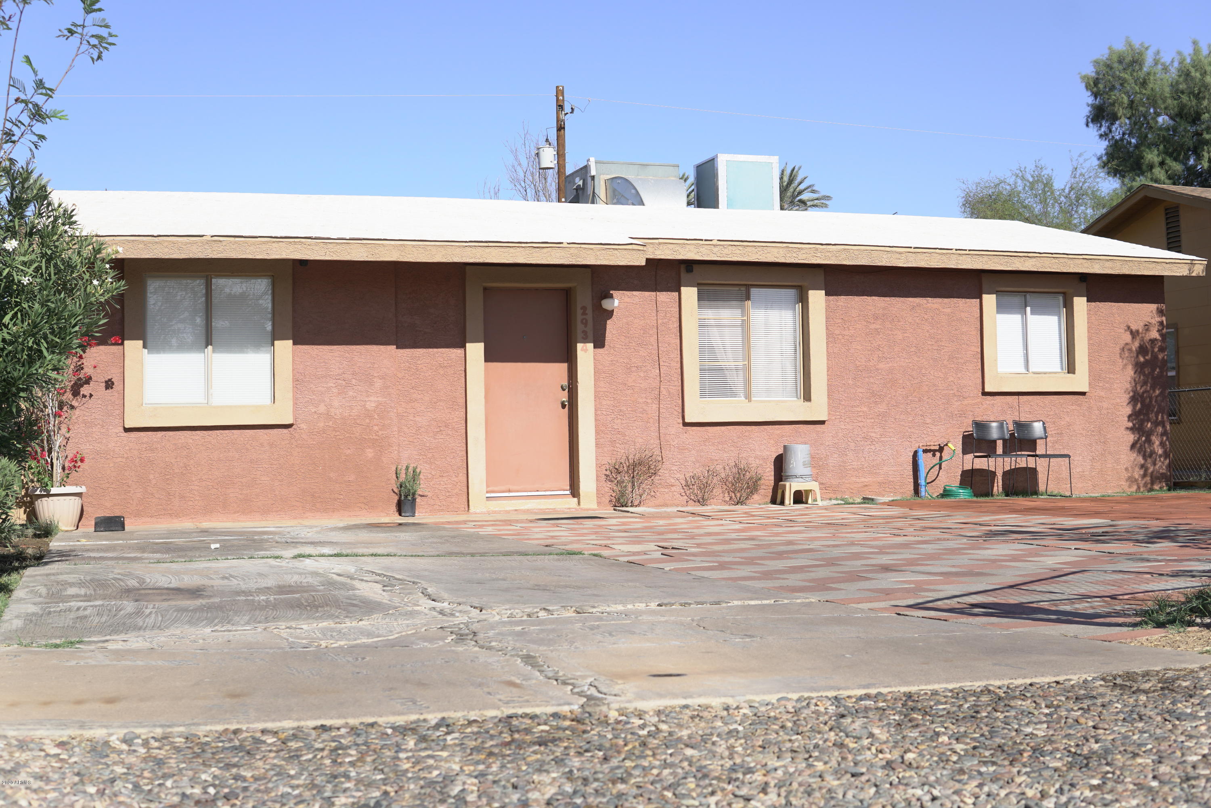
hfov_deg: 43.6
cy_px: 404
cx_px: 606
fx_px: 1514
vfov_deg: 29.9
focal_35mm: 45
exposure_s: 1/800
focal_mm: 30
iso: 100
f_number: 5
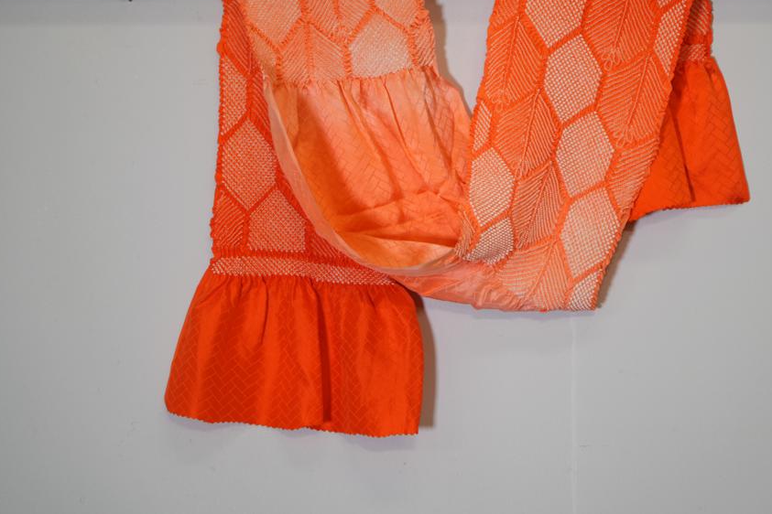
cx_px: 461
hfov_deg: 15.2
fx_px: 2895
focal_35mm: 135
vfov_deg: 10.2
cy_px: 184
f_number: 4
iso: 400
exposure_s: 1/125
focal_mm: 105
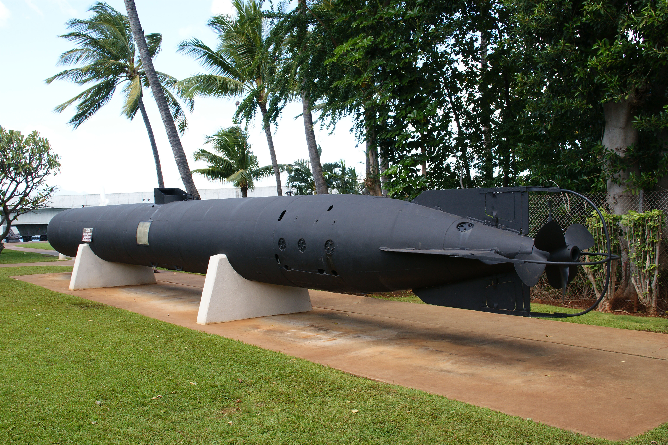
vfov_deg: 36.8
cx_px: 334
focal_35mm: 36
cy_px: 222
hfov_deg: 53.2
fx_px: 668
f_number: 9
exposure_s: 1/80
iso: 200
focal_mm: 24
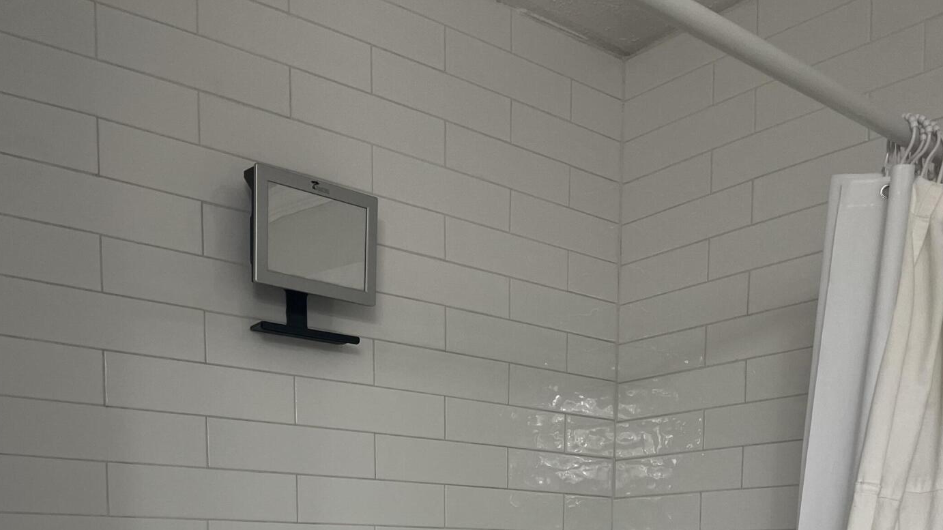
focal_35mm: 41
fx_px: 1025
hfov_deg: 49.4
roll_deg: -1.0
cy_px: 671
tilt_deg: -5.2
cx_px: 437
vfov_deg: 25.4
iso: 80
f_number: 1.6
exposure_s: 1/60
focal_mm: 5.1
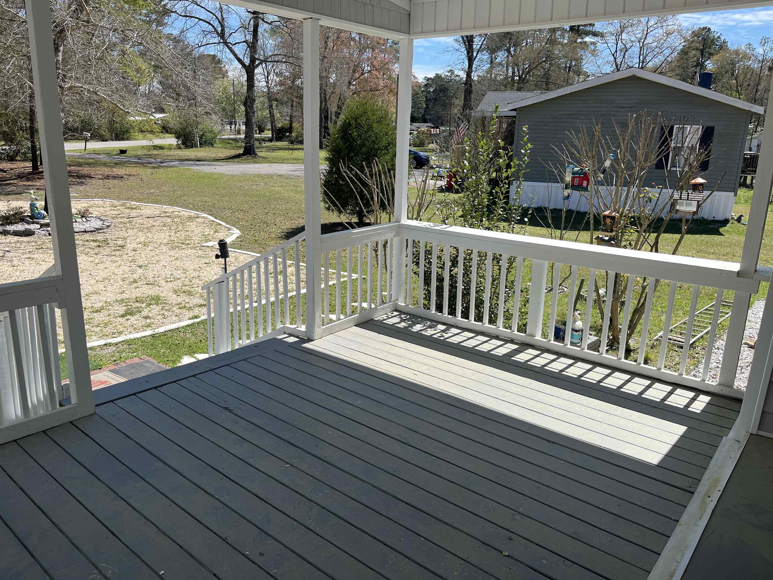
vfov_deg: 53.1
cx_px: 386
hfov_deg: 67.3
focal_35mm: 26
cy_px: 290
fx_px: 581
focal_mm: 5.1
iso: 50
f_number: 1.6
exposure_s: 1/2899
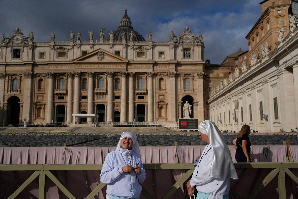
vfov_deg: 38.9
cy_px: 100
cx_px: 149
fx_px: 281
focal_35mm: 34
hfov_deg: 55.8
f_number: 4
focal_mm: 34
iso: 400
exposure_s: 1/8000
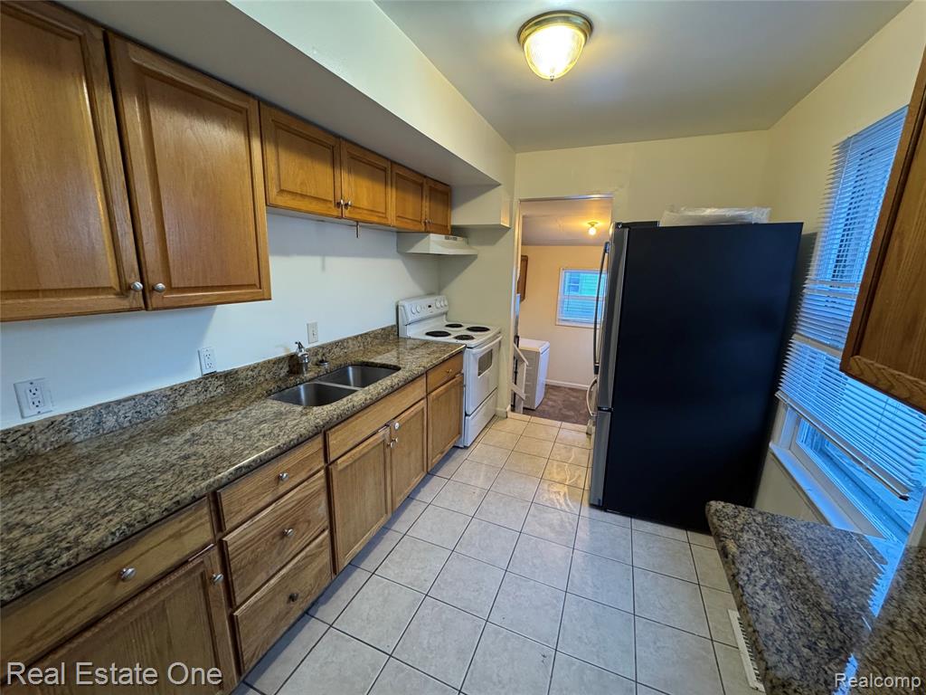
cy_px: 348
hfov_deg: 102.1
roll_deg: -2.4
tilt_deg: -13.9
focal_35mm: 14
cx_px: 463
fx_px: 375
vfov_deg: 85.7
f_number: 2.2
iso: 320
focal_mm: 2.22
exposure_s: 1/60
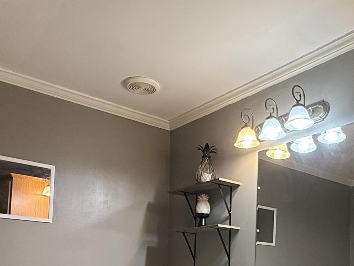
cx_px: 230
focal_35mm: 40
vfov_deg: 33.1
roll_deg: -1.5
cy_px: 263
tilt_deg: +2.6
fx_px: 409
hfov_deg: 46.2
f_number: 2.2
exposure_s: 1/60
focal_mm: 2.22
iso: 400
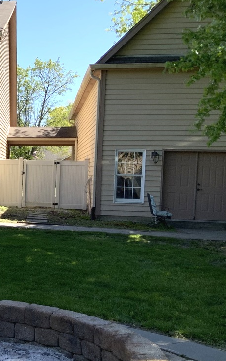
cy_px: 205
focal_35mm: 60
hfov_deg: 19.6
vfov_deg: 34.0
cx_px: -85
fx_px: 592
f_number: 1.8
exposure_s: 1/869
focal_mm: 3
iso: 16
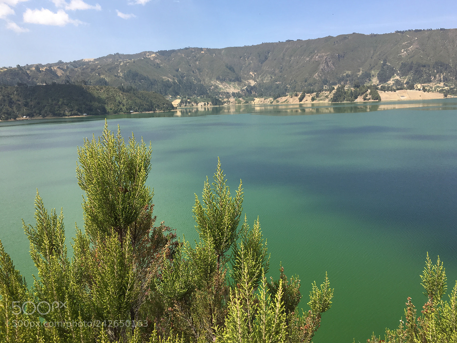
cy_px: 169
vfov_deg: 46.8
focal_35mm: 30
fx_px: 396
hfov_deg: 60.0
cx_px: 230
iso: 25
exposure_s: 1/1261
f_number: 2.2
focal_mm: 4.15
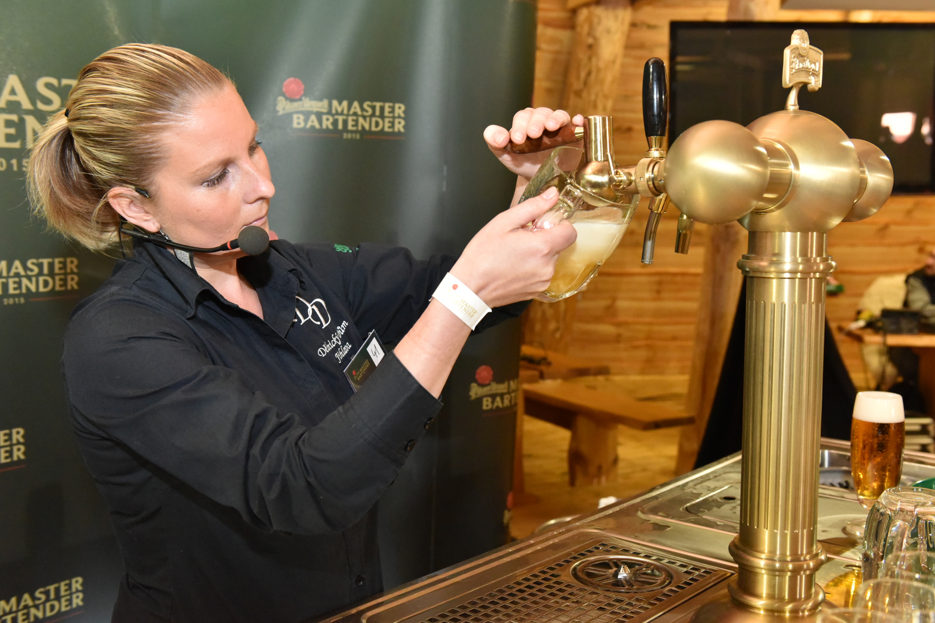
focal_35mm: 40
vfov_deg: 33.4
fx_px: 1039
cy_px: 312
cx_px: 468
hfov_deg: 48.5
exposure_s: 1/160
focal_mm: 40
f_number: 5.6
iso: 4000
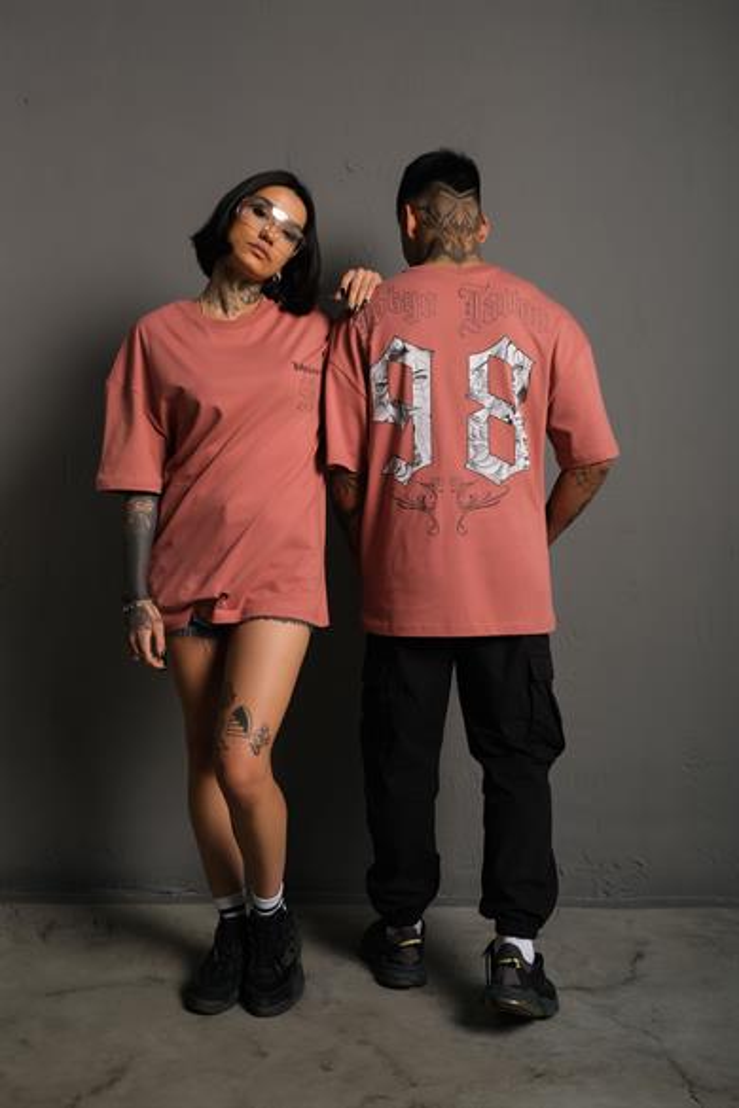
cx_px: 370
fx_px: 1016
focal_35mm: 33
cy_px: 554
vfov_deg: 57.2
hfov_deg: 40.0
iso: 160
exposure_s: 1/160
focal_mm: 22.3
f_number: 5
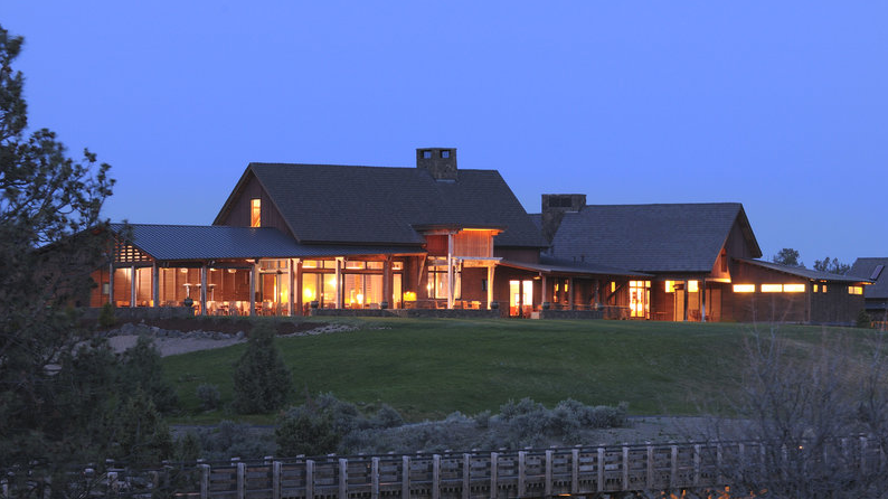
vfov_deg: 7.0
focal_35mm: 174
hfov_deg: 12.4
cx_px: 446
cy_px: 295
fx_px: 4096
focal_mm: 110
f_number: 10
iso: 400
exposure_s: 6
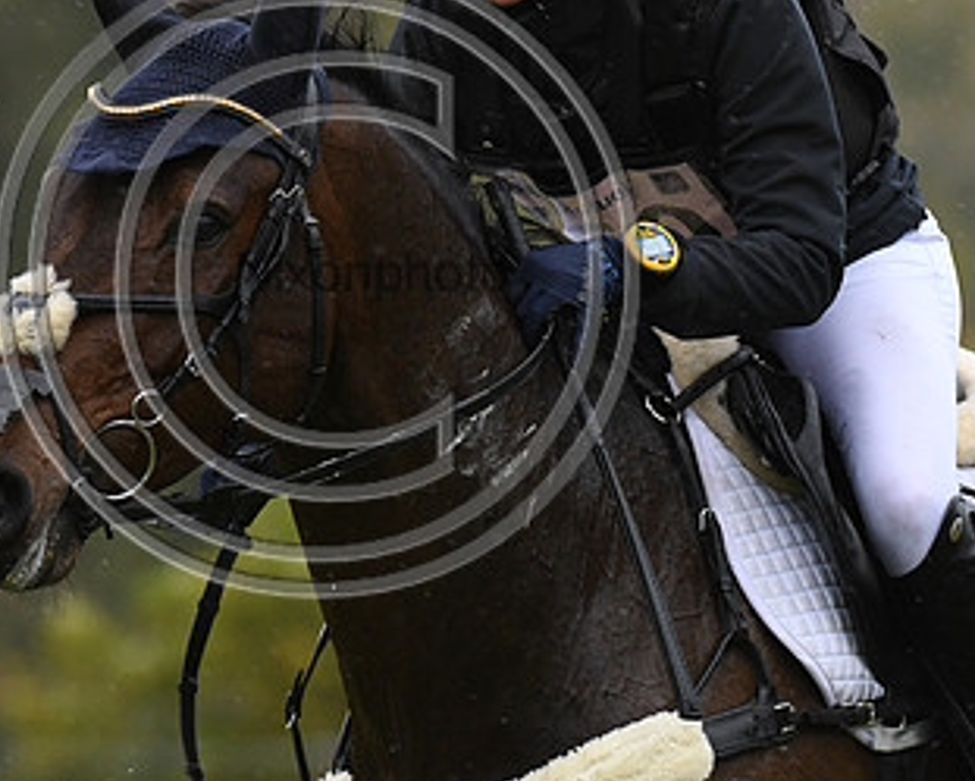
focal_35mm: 525
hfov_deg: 3.7
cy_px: 231
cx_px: 282
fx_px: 15154
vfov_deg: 3.0
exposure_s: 1/1250
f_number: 4.5
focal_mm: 200
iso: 2000
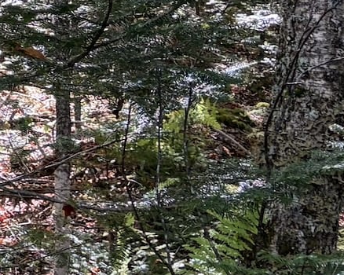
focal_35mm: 174
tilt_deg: +2.2
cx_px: -431
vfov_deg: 8.7
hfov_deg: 10.0
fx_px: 1771
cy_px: -139
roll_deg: +0.3
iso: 50
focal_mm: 5.96
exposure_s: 1/122
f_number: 1.6
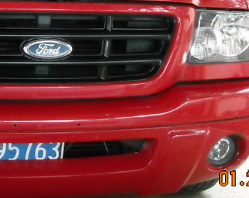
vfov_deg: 18.7
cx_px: 44
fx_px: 589
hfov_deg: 23.5
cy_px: 7
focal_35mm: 80
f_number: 2.8
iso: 800
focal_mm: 5.7
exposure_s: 1/35
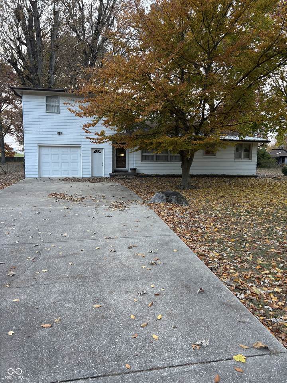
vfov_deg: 67.3
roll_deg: -0.9
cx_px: 144
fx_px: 287
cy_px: 192
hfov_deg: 53.1
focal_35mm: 26
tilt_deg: -6.3
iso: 125
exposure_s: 1/105
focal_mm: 5.96
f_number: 1.6
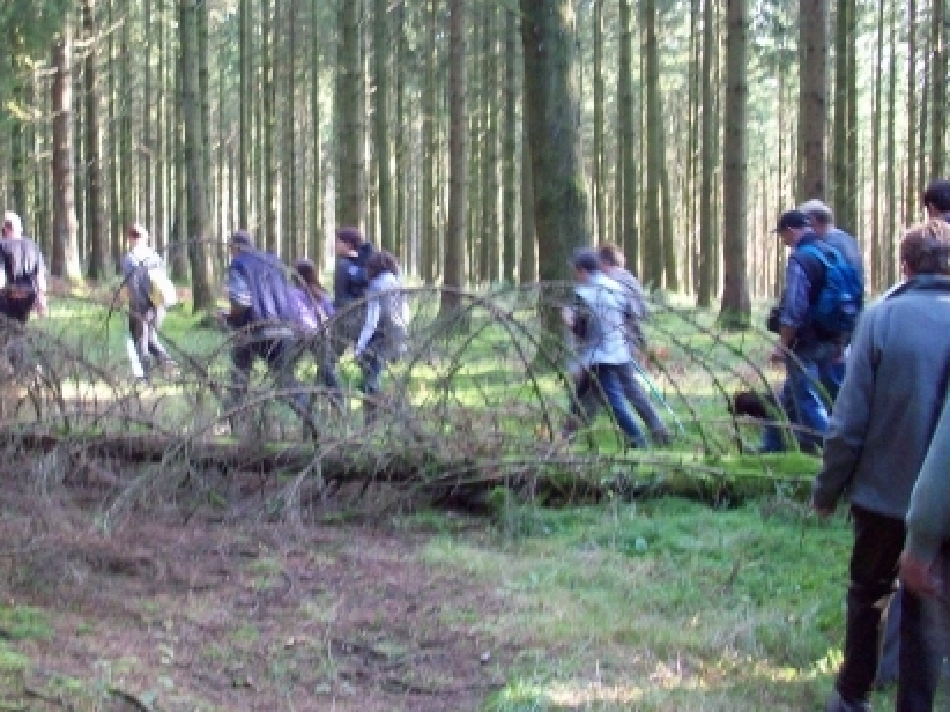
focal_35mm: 54
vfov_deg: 26.9
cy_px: 243
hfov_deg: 35.1
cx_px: 289
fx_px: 1482
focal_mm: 6.2
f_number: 2.8
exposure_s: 1/16.1
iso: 160
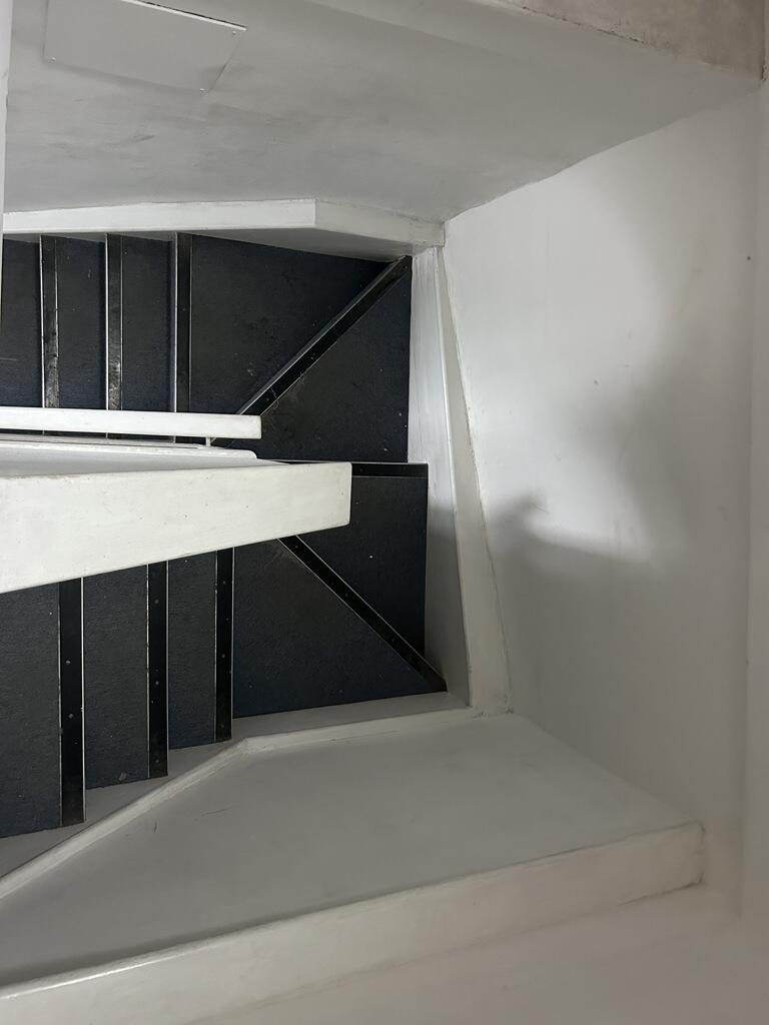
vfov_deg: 67.3
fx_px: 770
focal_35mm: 26
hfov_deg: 53.1
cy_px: 512
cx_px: 384
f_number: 1.5
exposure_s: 1/46
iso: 500
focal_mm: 5.7
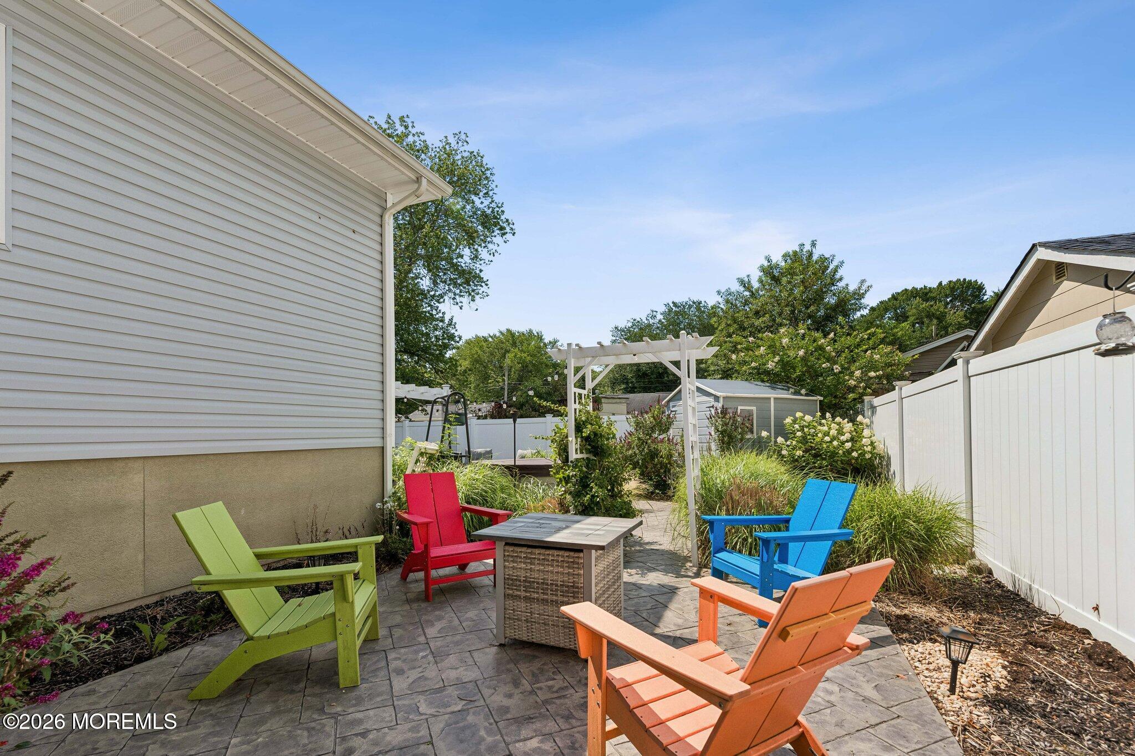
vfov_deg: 77.3
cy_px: 378
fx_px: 473
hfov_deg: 100.4
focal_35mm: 15
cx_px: 568
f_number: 7.1
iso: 320
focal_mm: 15
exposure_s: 1/1000
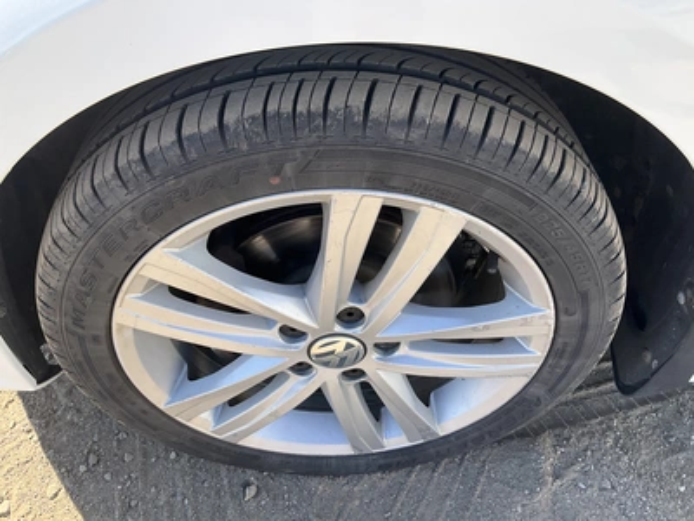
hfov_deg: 61.7
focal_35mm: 29
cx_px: 347
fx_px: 581
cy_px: 260
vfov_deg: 48.2
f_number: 1.8
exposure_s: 1/325
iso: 25
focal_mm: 3
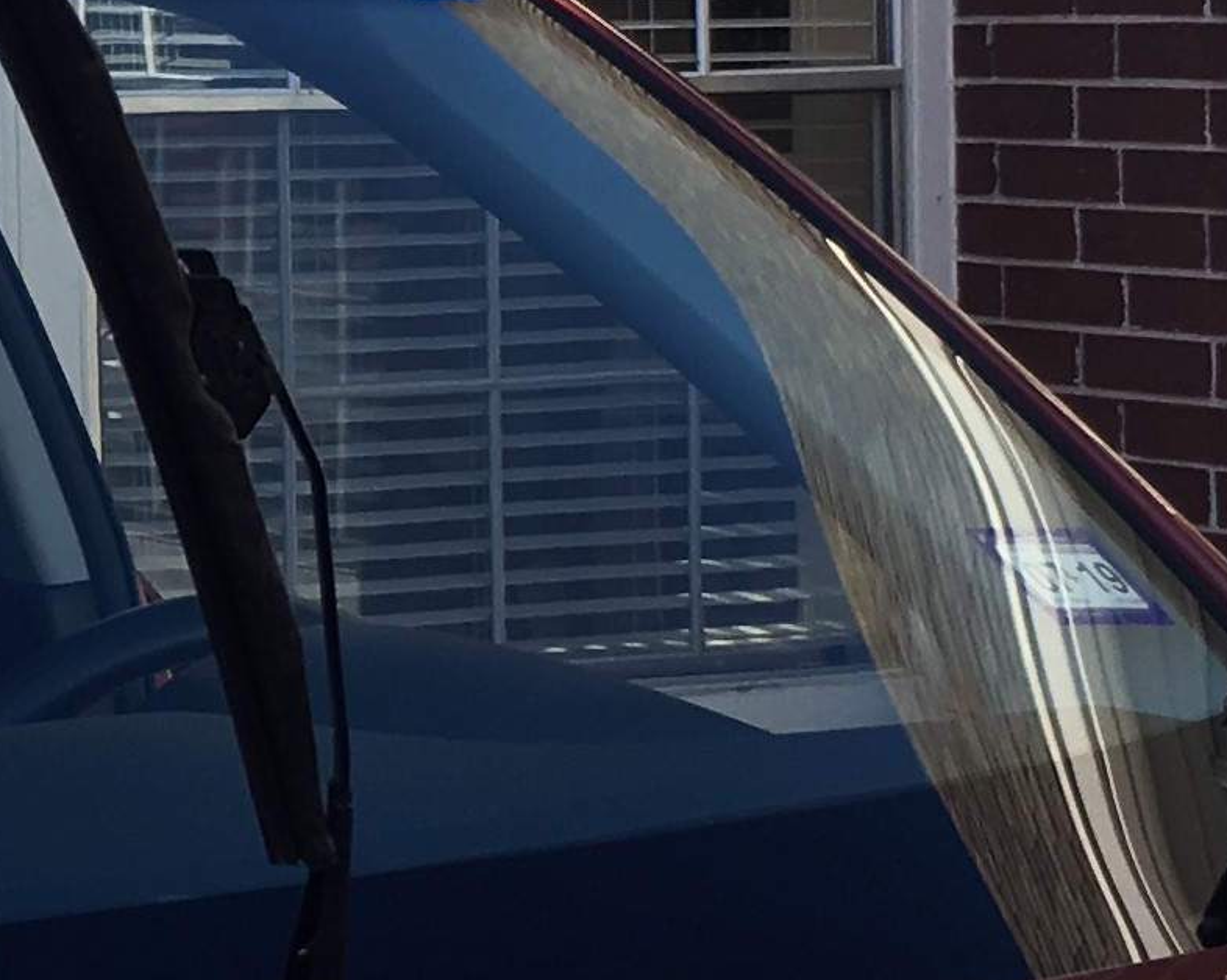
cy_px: 644
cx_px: 50
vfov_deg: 26.5
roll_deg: +1.0
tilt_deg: -1.9
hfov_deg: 31.0
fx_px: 2069
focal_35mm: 57
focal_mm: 4.15
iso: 25
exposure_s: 1/469
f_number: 2.2
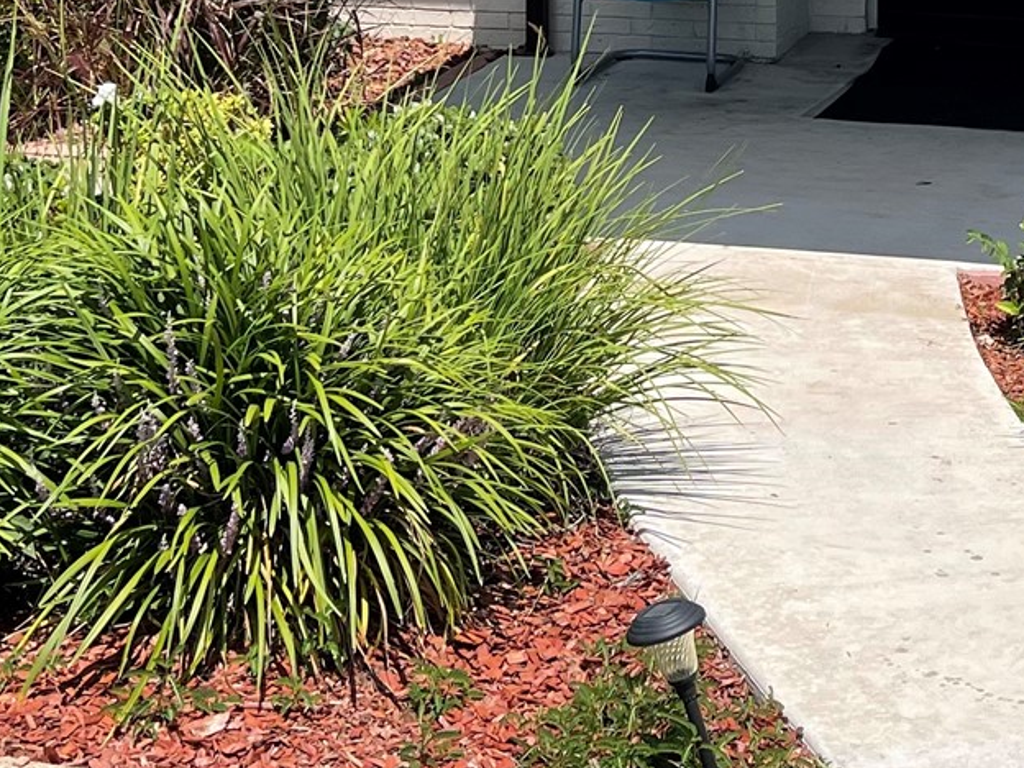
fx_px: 2426
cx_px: 706
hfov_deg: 23.7
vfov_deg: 16.9
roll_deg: +0.3
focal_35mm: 82
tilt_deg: -3.2
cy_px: -254
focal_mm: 5.1
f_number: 1.6
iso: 32
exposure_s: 1/4525
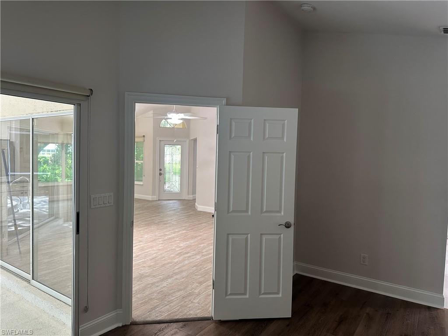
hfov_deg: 71.6
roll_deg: -1.3
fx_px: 311
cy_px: 168
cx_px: 224
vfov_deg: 56.8
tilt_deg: -2.4
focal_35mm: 24
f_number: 1.78
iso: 160
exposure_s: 1/60
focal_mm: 6.86
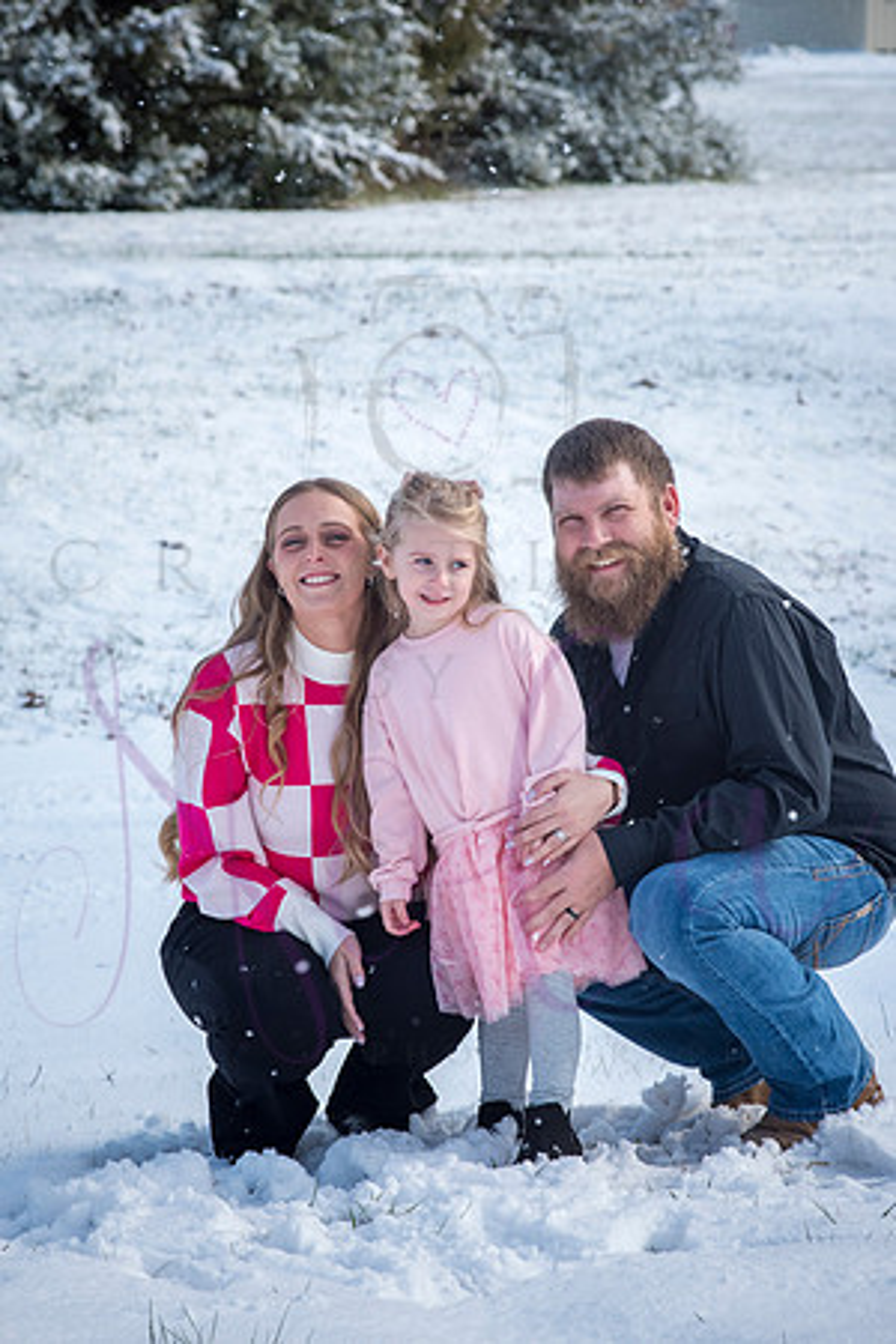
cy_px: 672
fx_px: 5413
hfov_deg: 9.5
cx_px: 448
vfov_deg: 14.2
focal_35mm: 145
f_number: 11
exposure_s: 1/800
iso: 640
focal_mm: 145
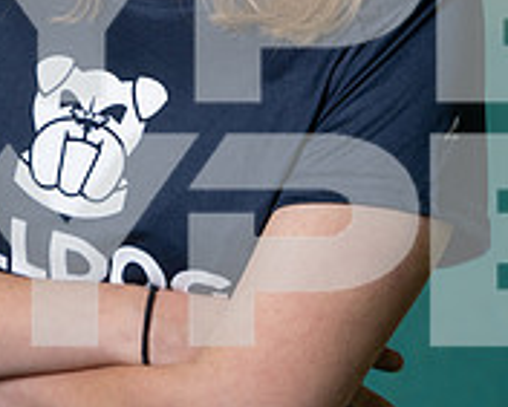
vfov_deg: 6.2
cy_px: -3
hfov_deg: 7.8
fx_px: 3731
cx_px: 79
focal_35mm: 248
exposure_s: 1/250
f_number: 4.5
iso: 200
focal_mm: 69
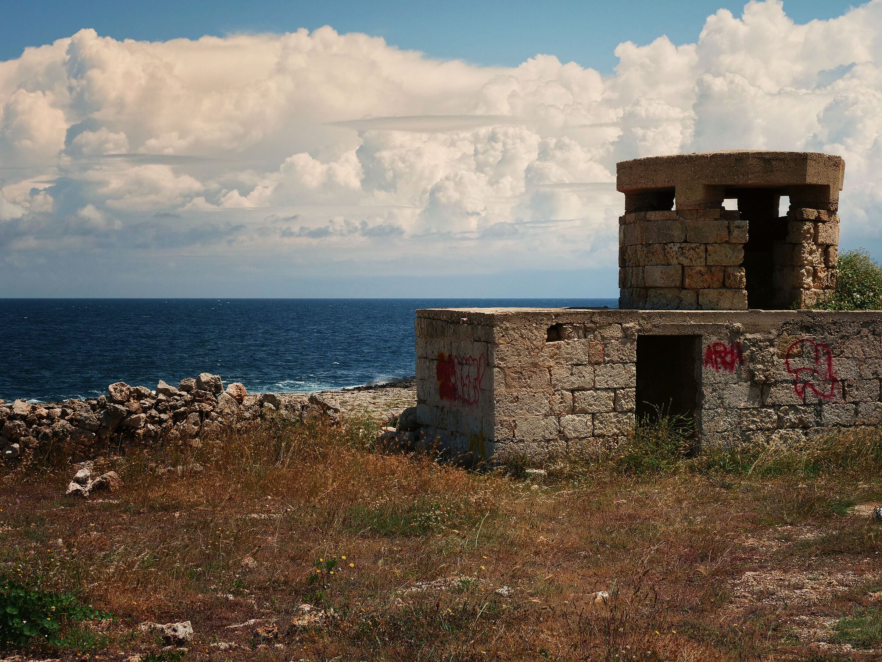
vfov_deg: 25.2
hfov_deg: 33.2
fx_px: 1478
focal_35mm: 58
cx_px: 441
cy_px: 331
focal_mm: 29
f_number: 10
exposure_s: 1/640
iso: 200
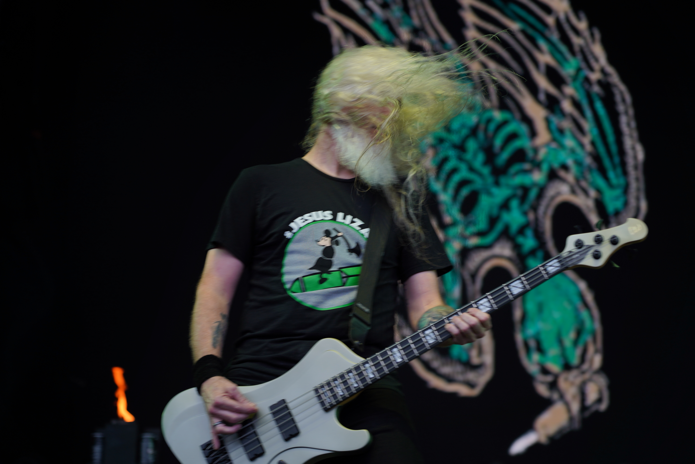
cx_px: 348
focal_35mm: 105
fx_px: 2027
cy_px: 232
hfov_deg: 19.5
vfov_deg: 13.0
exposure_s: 1/125
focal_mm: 105
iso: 100
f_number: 4
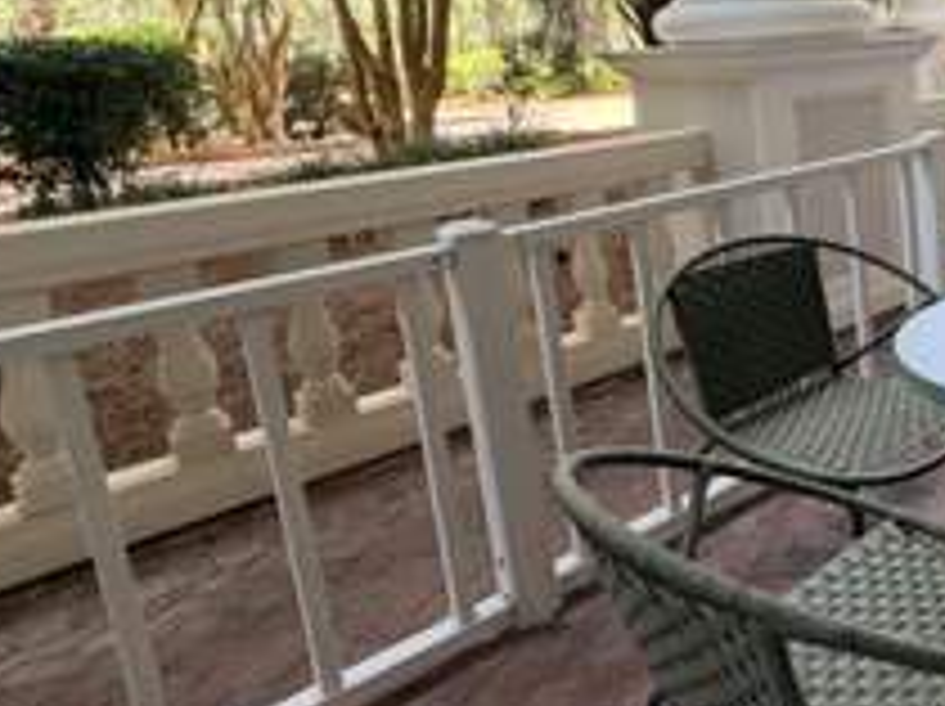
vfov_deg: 42.7
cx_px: 1008
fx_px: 873
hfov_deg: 45.0
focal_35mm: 32
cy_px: 178
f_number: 2.2
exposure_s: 1/121
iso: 160
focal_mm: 2.22
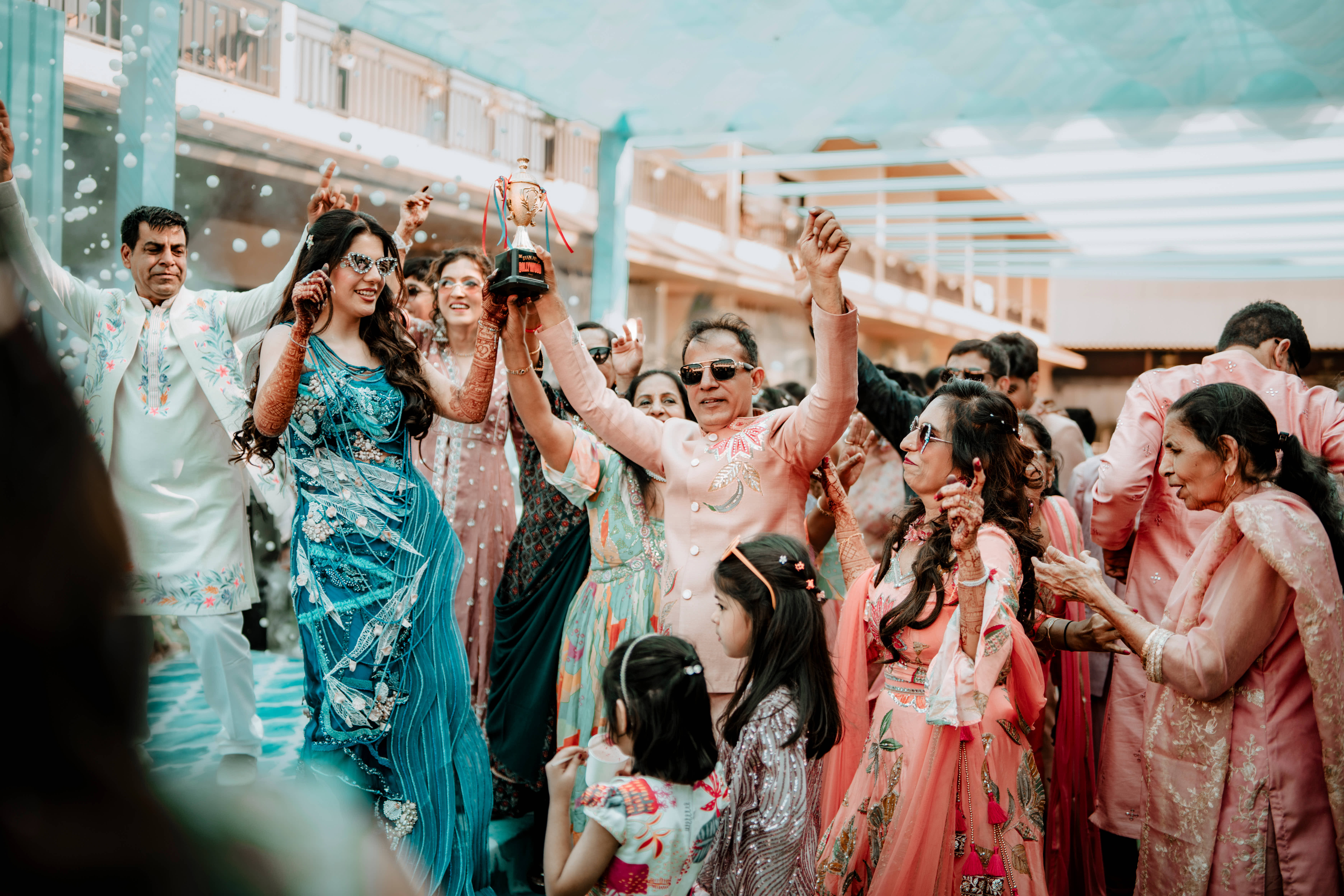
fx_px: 1307
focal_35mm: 35
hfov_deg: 54.4
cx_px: 672
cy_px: 448
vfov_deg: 37.9
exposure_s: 1/1000
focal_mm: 35
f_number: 1.4
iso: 125
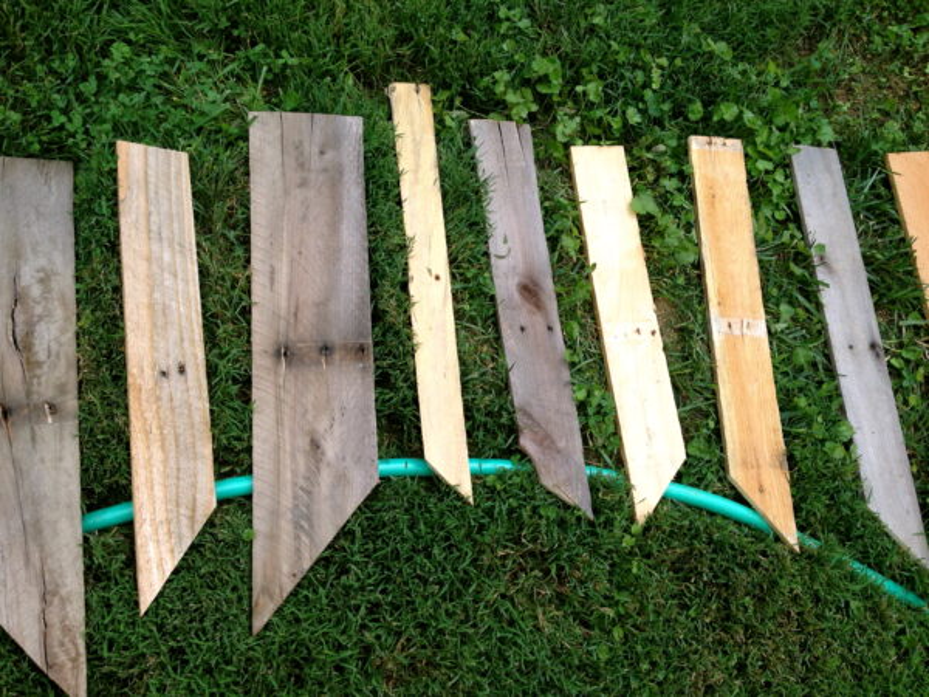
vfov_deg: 40.7
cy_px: 348
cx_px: 464
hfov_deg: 52.6
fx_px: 939
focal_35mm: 35
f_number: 2.4
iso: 64
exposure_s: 1/449
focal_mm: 4.28
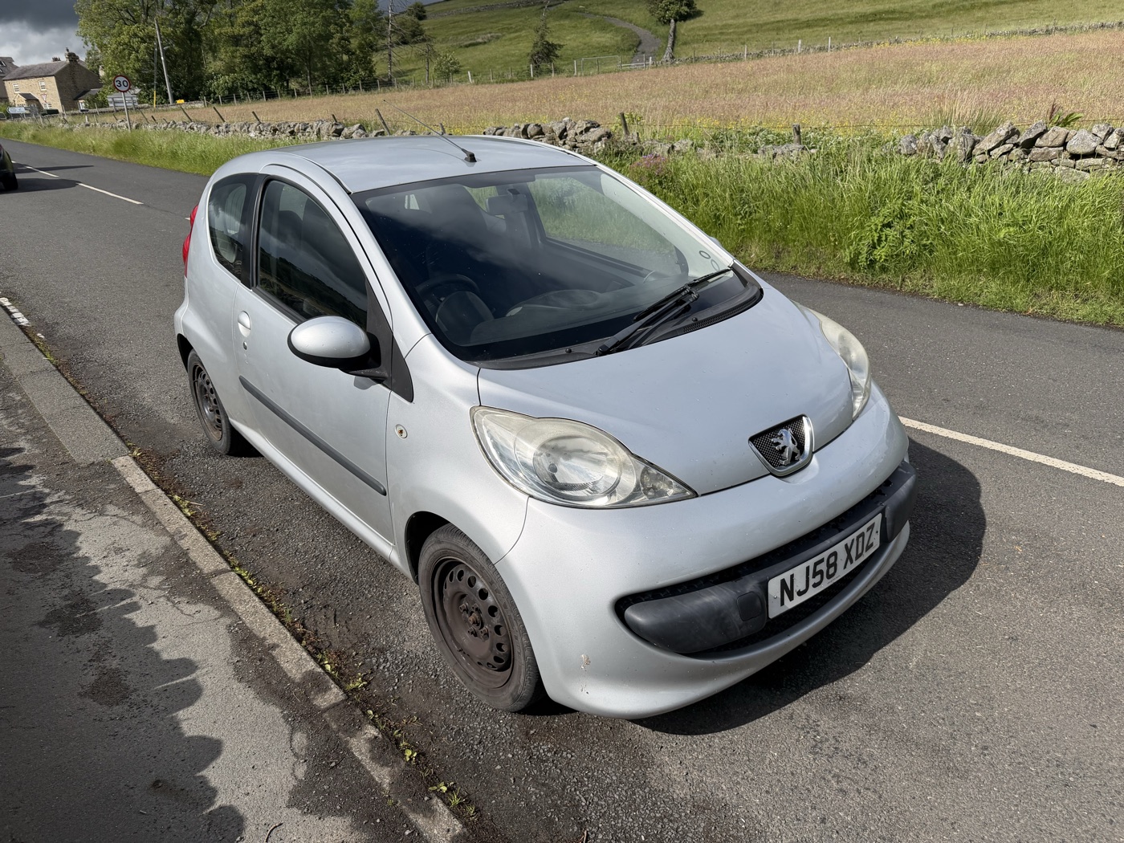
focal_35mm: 24
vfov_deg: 56.8
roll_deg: +2.3
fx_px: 779
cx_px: 562
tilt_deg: -19.9
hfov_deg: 71.6
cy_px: 422
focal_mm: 6.76
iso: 100
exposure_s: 1/8130
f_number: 1.78
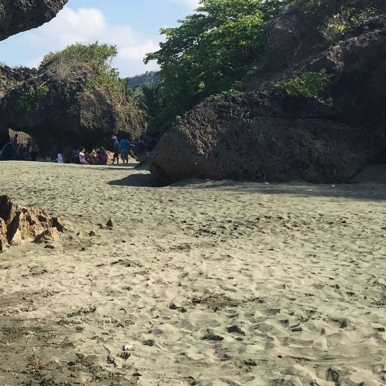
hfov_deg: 22.9
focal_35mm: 69
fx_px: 870
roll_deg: -2.7
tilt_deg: +4.7
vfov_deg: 24.6
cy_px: 71
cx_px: -78
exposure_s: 1/1130
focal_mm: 4.15
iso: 32
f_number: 2.2
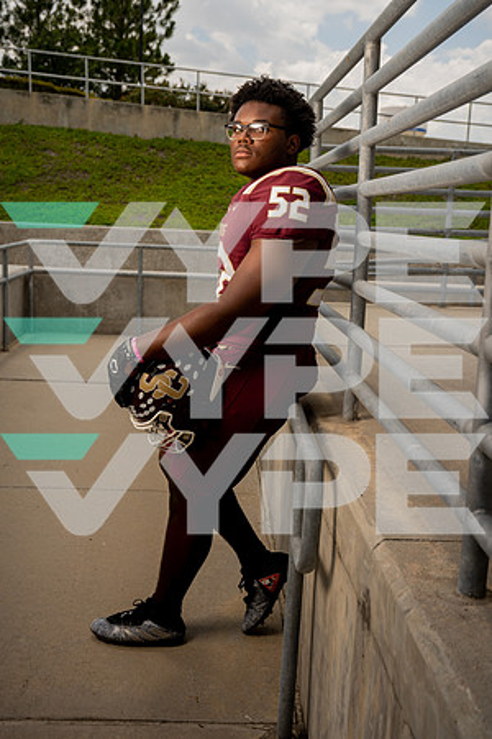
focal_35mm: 41
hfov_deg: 32.6
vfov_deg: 47.4
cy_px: 370
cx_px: 246
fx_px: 840
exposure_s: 1/200
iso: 50
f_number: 6.3
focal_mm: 41
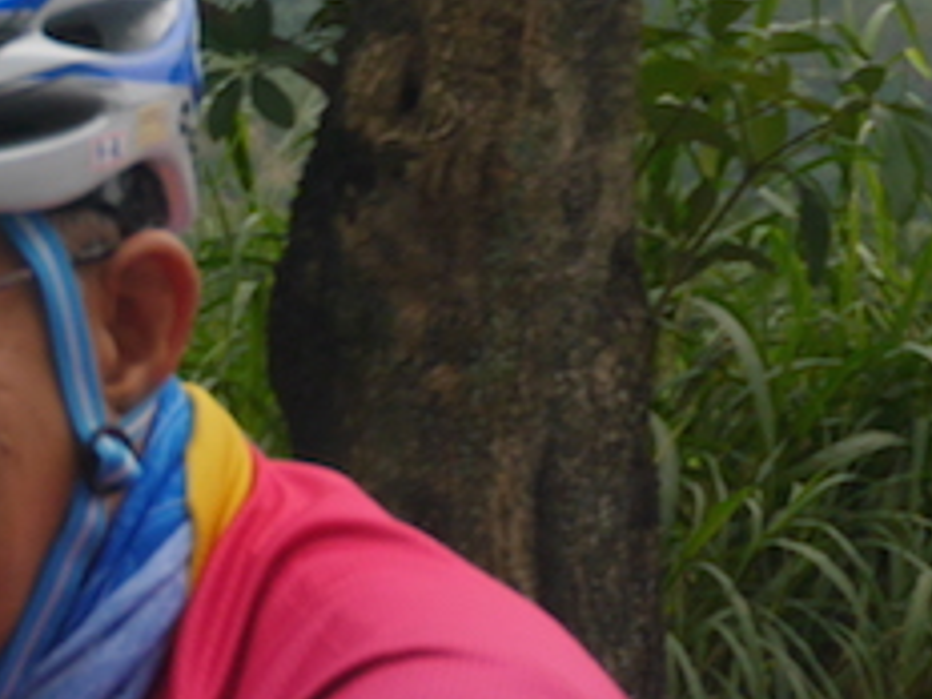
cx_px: -862
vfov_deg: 5.1
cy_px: 522
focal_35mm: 291
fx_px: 7835
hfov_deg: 6.6
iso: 160
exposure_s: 1/200
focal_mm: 33
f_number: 5.6
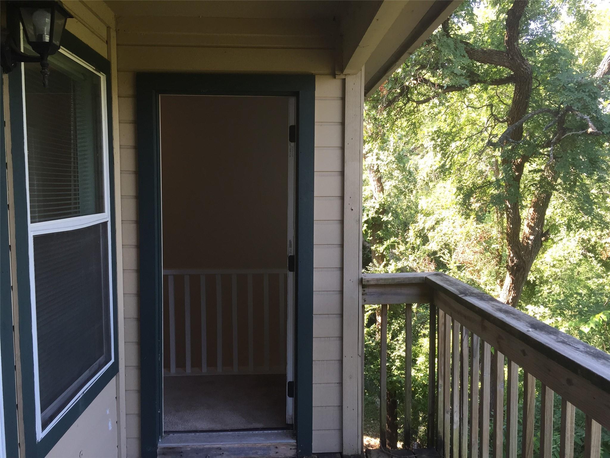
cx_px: 305
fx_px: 511
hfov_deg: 61.7
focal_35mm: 29
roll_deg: -0.2
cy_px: 229
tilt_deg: -5.5
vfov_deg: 48.2
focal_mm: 4.15
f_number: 2.2
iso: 50
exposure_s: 1/120
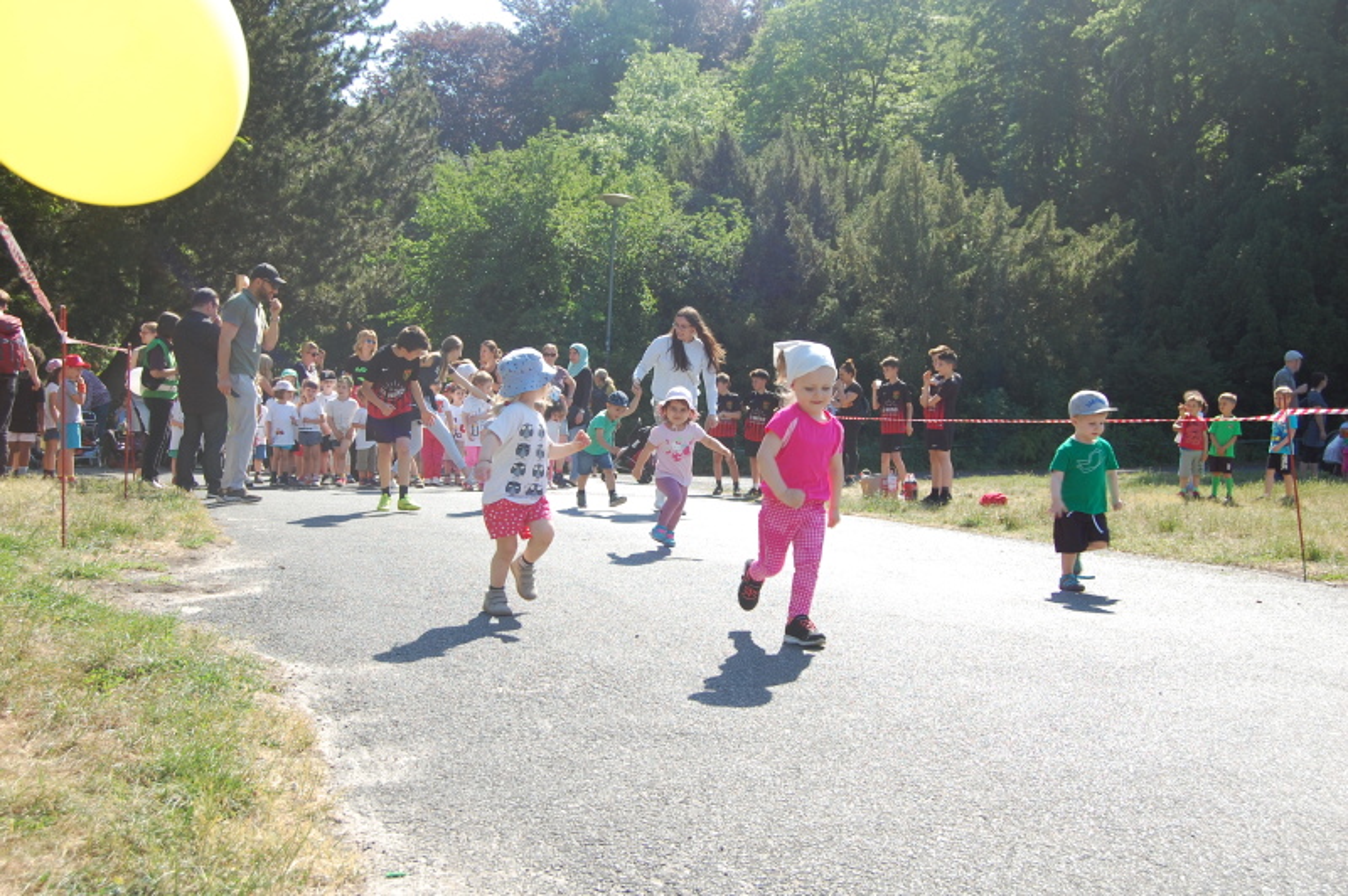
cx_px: 674
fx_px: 1459
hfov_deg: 49.6
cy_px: 448
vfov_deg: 34.2
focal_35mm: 39
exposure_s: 1/250
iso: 200
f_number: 8
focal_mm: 26
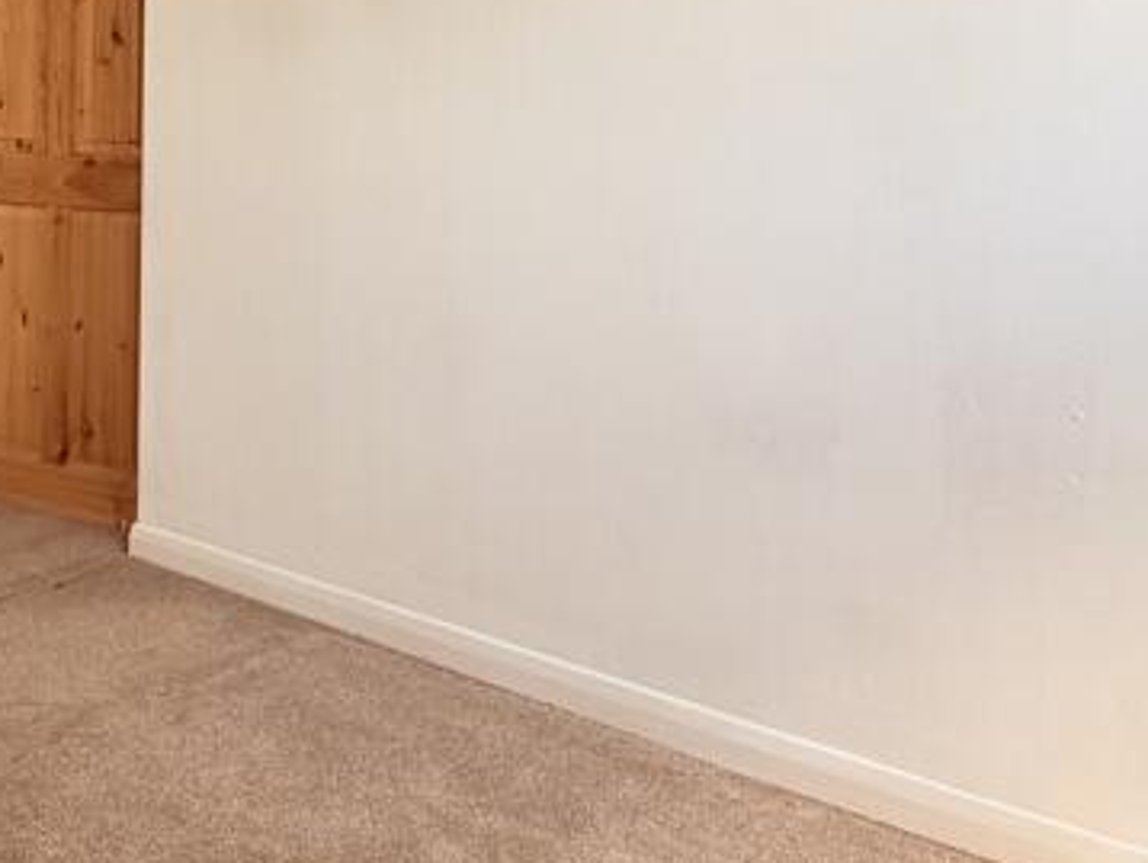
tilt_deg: +2.0
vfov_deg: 34.3
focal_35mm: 40
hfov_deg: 45.7
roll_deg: -1.3
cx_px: 340
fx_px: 1327
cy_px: 109
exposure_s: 1/159
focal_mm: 2.22
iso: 50
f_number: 2.2
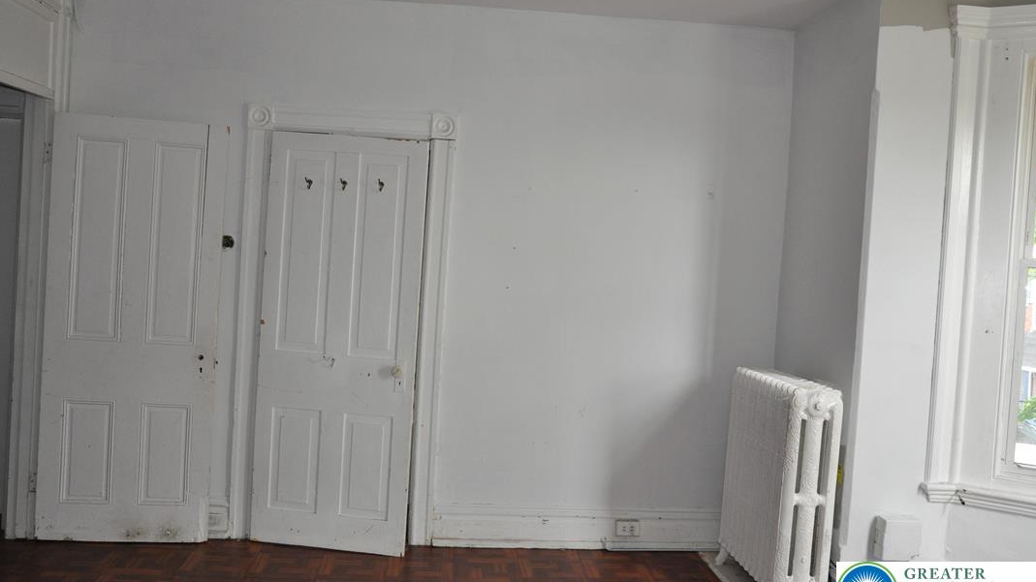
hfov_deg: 58.7
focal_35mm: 34
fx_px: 921
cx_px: 519
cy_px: 281
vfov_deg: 35.1
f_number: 3.8
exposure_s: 1/60
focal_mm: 21
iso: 800
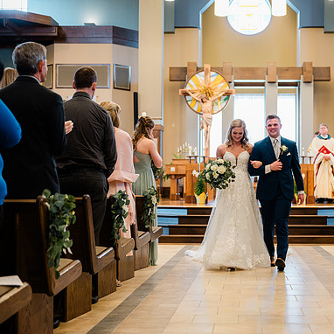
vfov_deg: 29.6
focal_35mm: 58
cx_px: 235
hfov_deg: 29.2
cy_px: 166
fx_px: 633
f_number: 2.8
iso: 1000
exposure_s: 1/250
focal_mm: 45
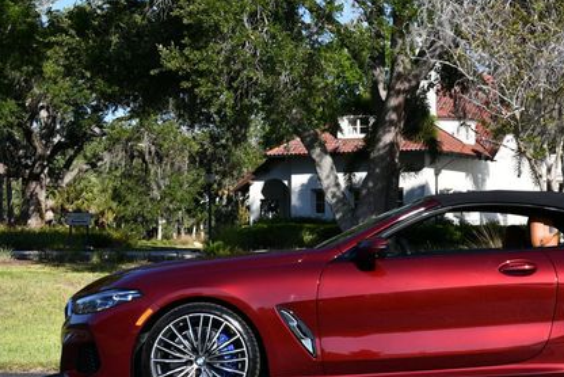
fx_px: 1254
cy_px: 171
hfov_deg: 25.0
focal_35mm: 80
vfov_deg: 17.1
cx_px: 432
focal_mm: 26
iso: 110
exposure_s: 1/250
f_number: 8
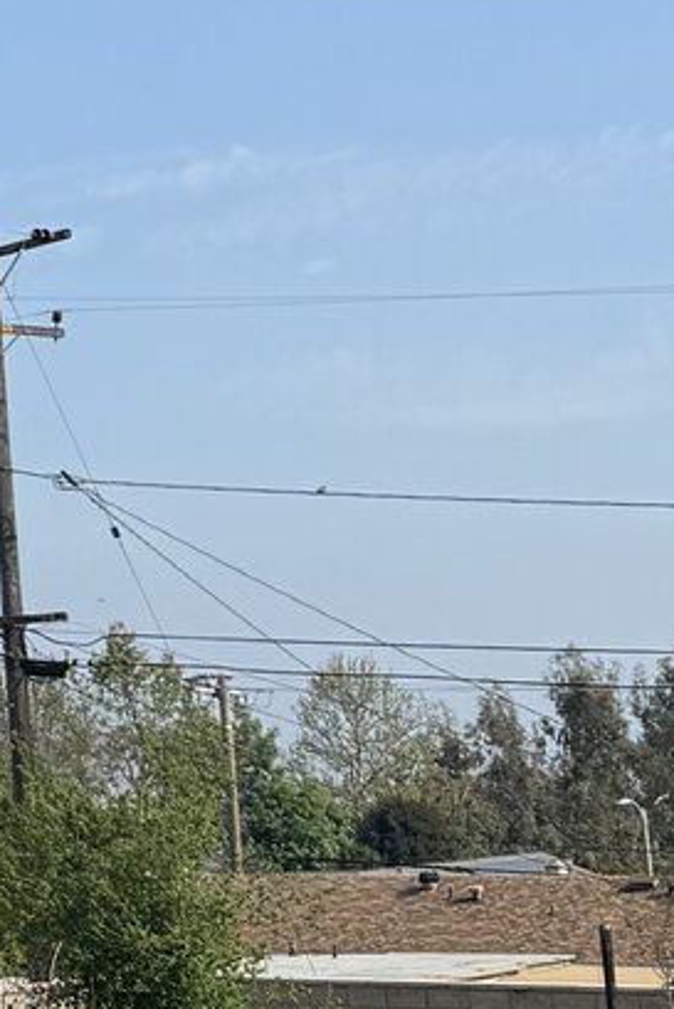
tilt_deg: +5.1
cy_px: 380
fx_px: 3423
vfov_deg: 16.8
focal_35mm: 122
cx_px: -1133
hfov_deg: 9.5
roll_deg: +1.7
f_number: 1.78
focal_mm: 6.76
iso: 80
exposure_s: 1/5348
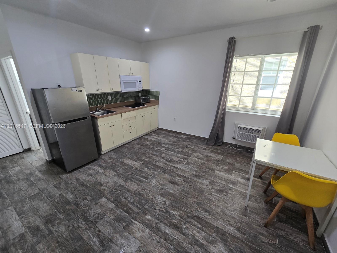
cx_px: 168
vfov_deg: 89.9
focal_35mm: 13
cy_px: 126
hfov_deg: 106.2
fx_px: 127
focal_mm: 2.2
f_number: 2.2
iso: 125
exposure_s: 1/60
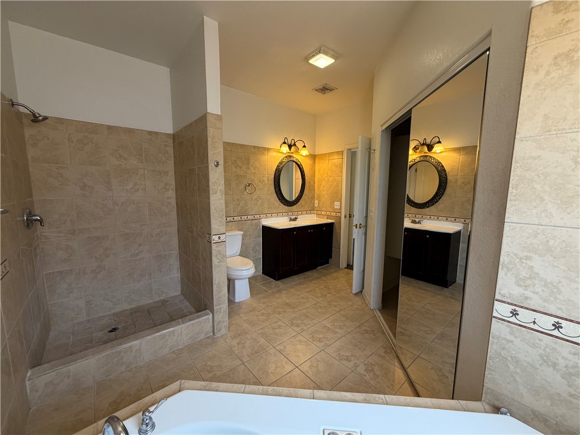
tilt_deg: -7.1
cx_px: 290
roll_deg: -0.3
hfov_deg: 102.1
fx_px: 235
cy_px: 218
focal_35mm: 14
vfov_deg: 85.7
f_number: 2.2
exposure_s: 1/120
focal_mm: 2.22
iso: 320
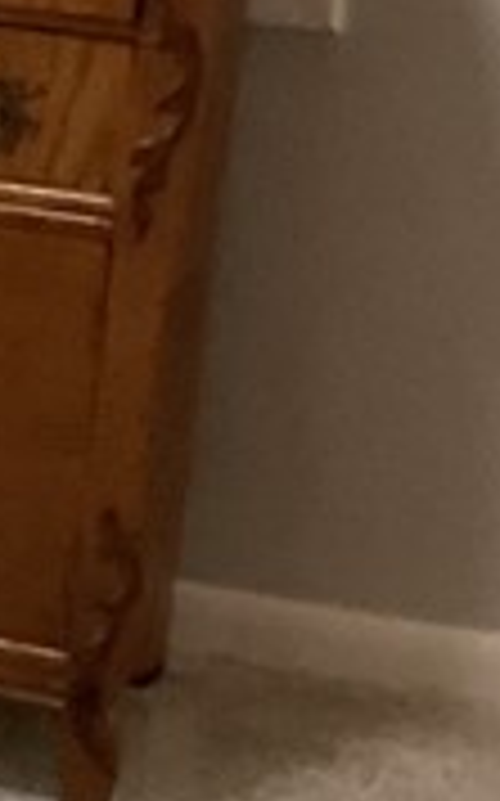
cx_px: -1473
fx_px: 4127
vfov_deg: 11.0
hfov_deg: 5.9
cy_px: -18
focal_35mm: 189
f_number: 2.4
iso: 160
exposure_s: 1/60
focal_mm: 3.3
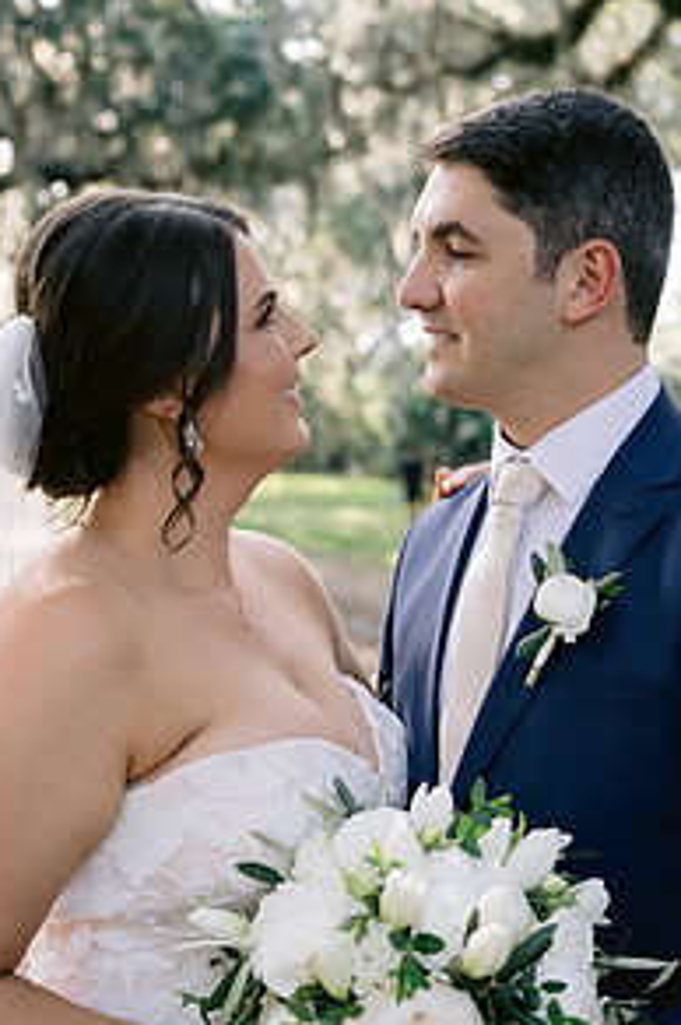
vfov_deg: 36.8
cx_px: 344
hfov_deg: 25.0
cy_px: 590
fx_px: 1536
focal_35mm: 54
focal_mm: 35
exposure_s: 1/250
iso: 250
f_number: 2.8
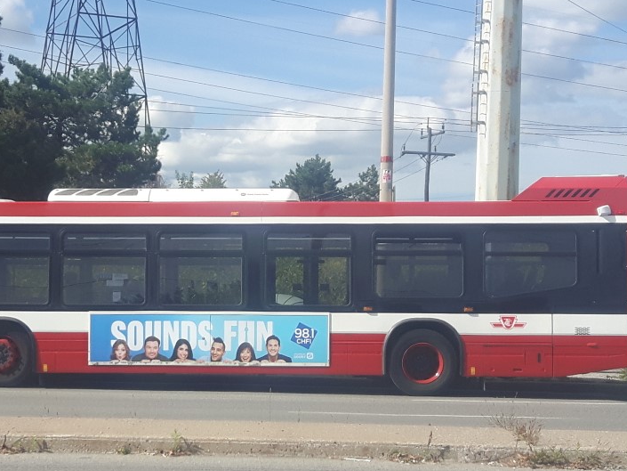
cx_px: 224
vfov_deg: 32.1
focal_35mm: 45
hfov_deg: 41.7
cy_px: 291
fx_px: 815
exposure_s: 1/557
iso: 40
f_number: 1.9
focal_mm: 3.7
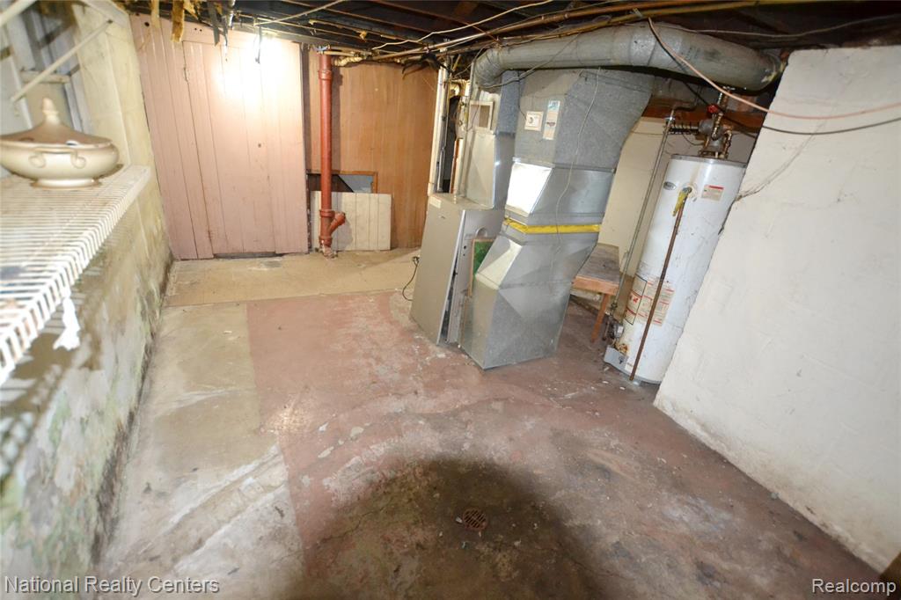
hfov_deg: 100.4
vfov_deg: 77.3
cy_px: 300
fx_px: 375
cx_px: 450
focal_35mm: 15
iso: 3200
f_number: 3.5
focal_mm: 10
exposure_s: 1/60
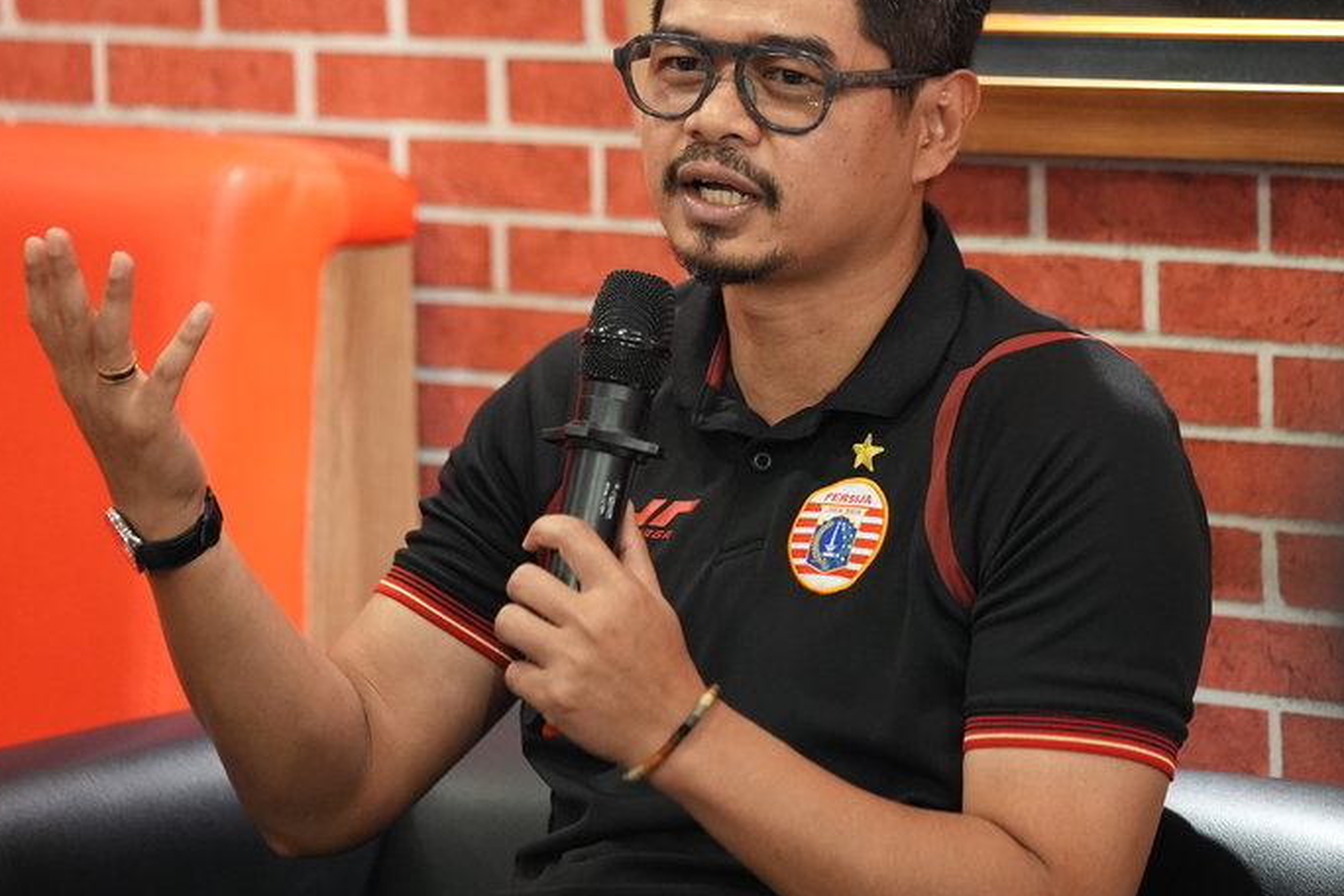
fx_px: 8511
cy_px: 264
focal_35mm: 228
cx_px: 701
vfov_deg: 6.0
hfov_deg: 9.0
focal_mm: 156
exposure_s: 1/200
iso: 4000
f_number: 2.8
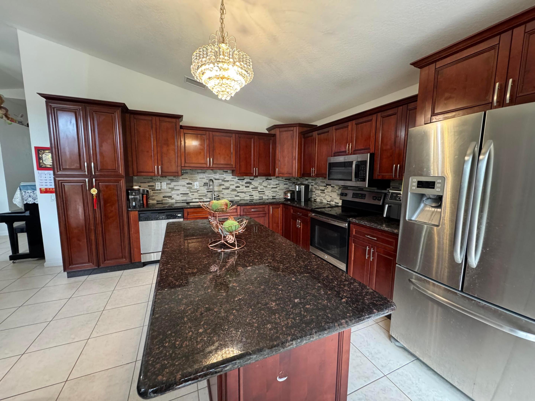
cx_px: 268
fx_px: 216
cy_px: 200
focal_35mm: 14
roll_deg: -0.2
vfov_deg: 85.7
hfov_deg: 102.1
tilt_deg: -7.4
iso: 320
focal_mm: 2.22
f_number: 2.2
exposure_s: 1/60
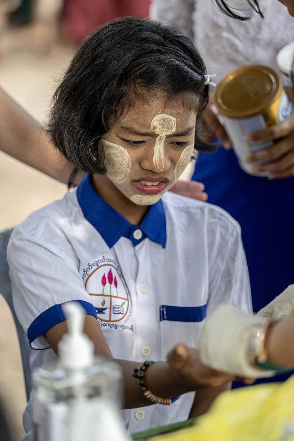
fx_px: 1776
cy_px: 220
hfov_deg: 9.5
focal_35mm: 145
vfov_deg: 14.2
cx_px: 147
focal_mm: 145
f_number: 2.8
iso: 220
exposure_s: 1/400
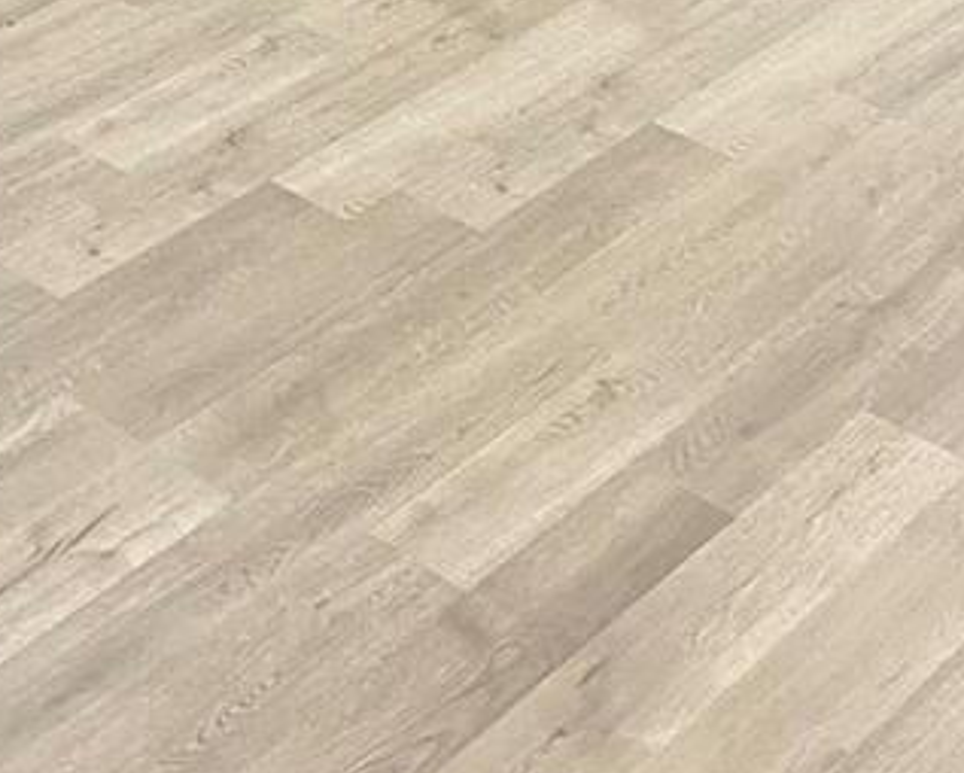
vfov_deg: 13.3
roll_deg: -1.3
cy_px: -873
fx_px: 2741
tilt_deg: -10.4
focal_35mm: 96
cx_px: 398
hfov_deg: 19.9
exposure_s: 1/60
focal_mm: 4.25
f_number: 1.8
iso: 100
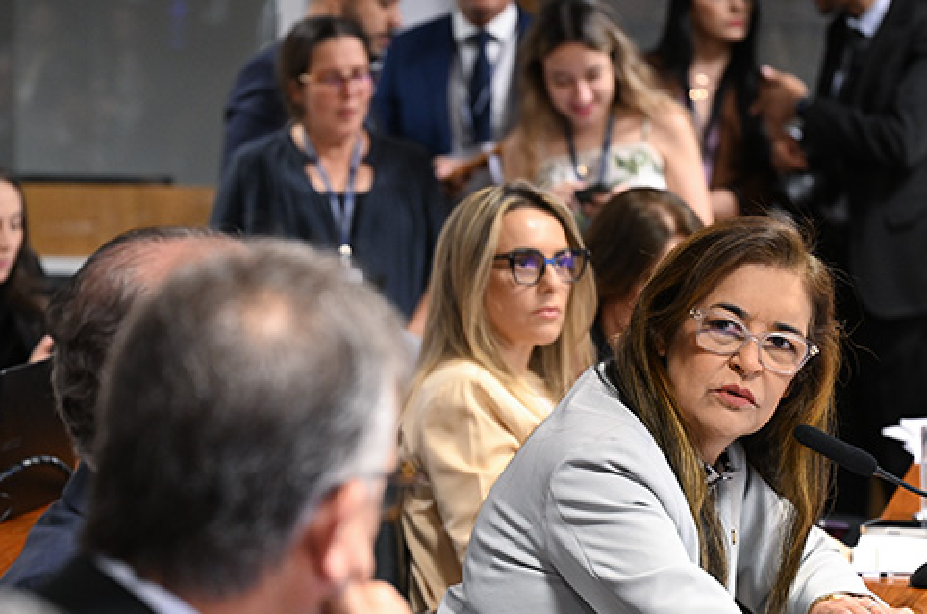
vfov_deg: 10.9
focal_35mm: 125
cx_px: 419
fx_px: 3211
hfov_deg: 16.4
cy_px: 422
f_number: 2.8
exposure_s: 1/100
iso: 1600
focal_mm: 70
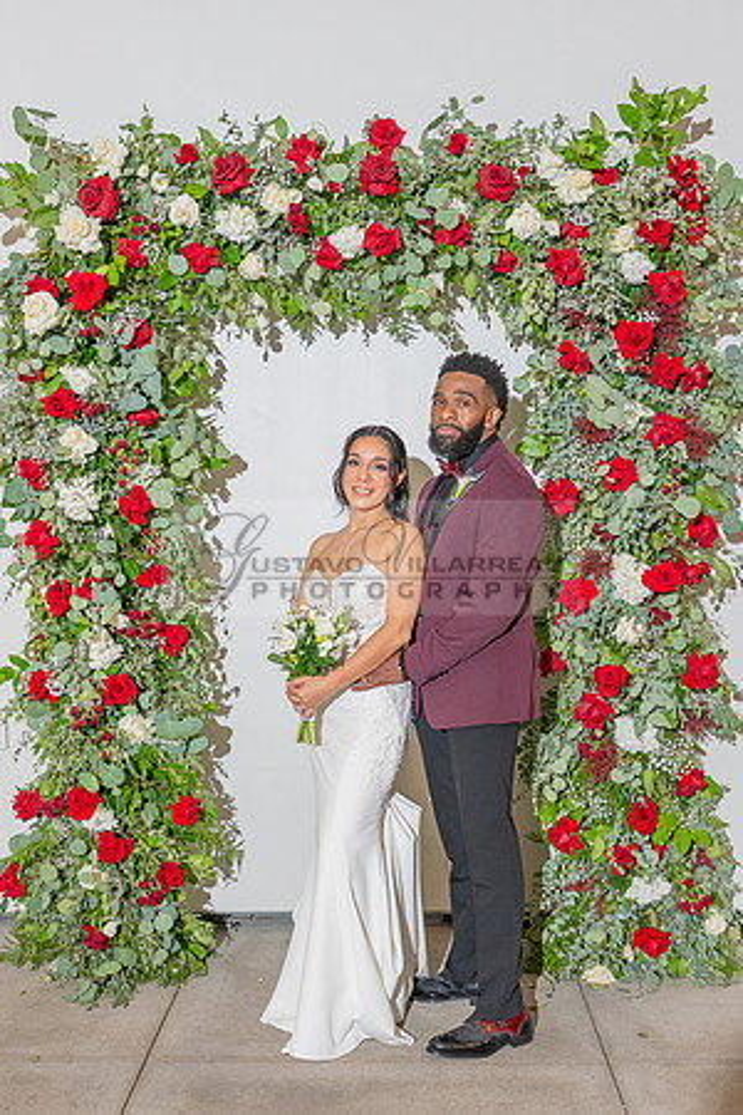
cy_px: 616
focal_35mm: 45
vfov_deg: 43.4
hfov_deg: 29.7
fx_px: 1399
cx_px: 344
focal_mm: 26
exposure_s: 1/200
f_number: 4
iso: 800
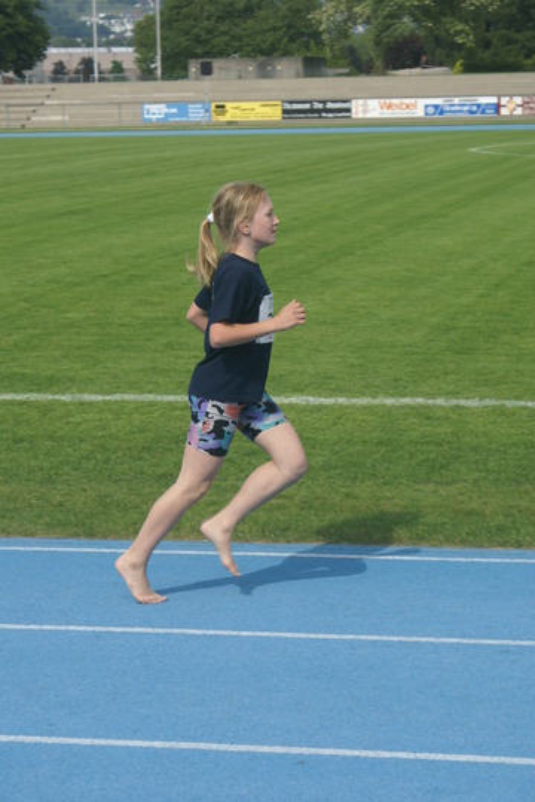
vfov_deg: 19.5
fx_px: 2340
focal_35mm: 105
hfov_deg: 13.0
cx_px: 268
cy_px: 401
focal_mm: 70
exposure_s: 1/320
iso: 100
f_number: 7.1
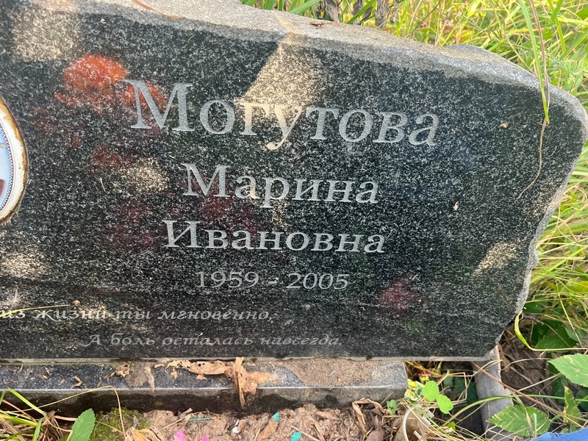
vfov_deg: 53.1
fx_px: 442
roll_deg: -7.0
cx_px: 294
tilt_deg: -39.2
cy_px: 220
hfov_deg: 67.3
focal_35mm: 26
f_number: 1.5
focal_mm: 5.7
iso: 64
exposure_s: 1/121
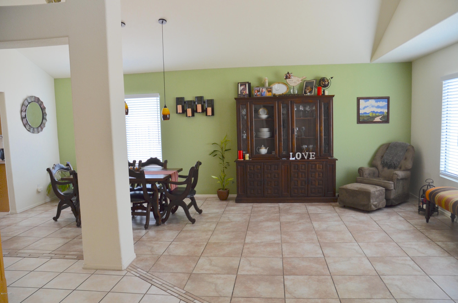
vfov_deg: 47.7
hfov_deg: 67.5
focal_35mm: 27
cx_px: 229
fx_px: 343
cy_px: 152
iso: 400
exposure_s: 1/100
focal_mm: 18
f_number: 5
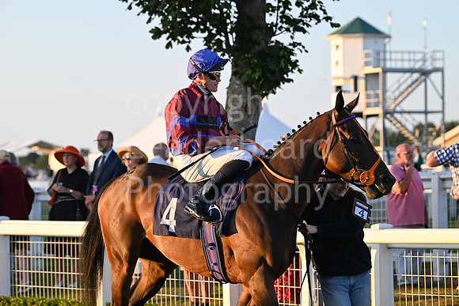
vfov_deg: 9.2
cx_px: 230
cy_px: 153
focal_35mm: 150
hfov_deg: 13.7
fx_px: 1913
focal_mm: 150
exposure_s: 1/1000
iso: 1000
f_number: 5.6
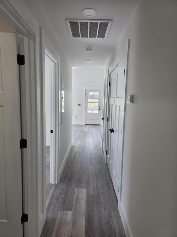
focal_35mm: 23
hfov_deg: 58.9
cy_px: 118
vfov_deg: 73.9
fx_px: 157
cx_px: 88
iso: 50
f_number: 1.7
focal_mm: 6.3
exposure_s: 1/120
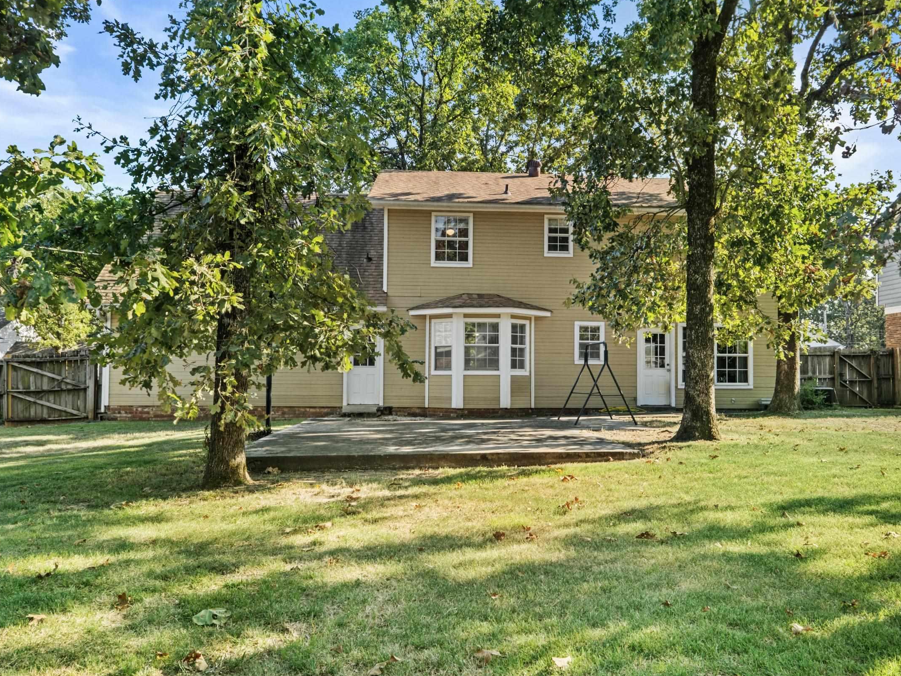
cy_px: 345
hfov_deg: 63.2
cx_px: 506
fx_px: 729
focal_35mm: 28
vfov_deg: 49.8
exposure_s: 1/20
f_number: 8
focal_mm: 16.6
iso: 400
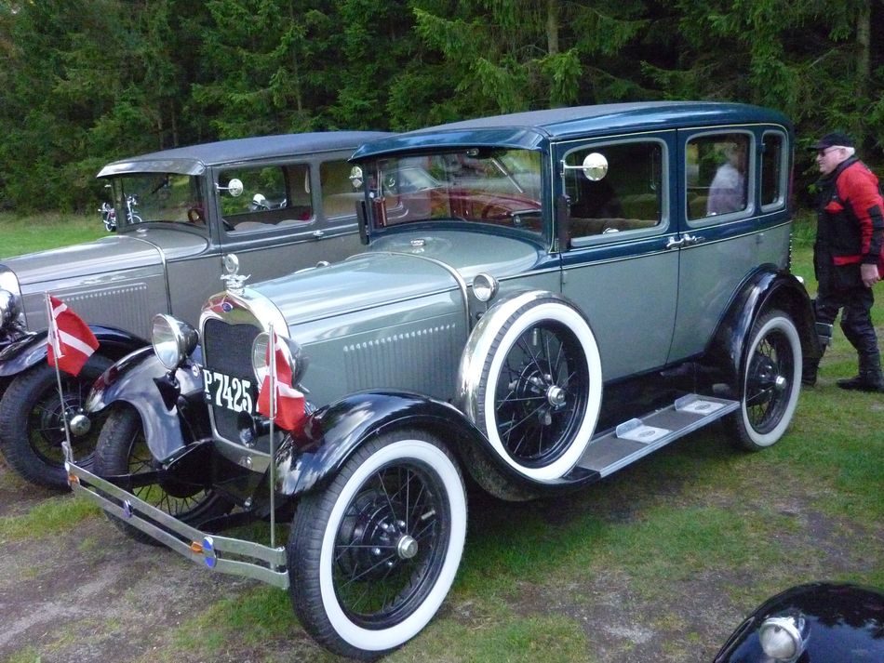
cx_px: 442
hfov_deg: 55.3
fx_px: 843
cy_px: 332
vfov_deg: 43.0
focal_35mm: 33
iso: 1000
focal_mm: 5.5
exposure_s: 1/1000
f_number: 2.8
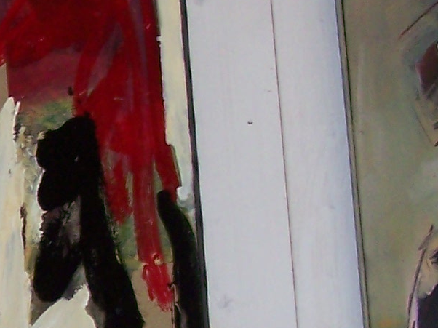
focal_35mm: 194
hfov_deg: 10.0
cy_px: 269
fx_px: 2454
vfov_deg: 7.6
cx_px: -155
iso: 80
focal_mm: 6.3
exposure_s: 1/60
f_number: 2.8
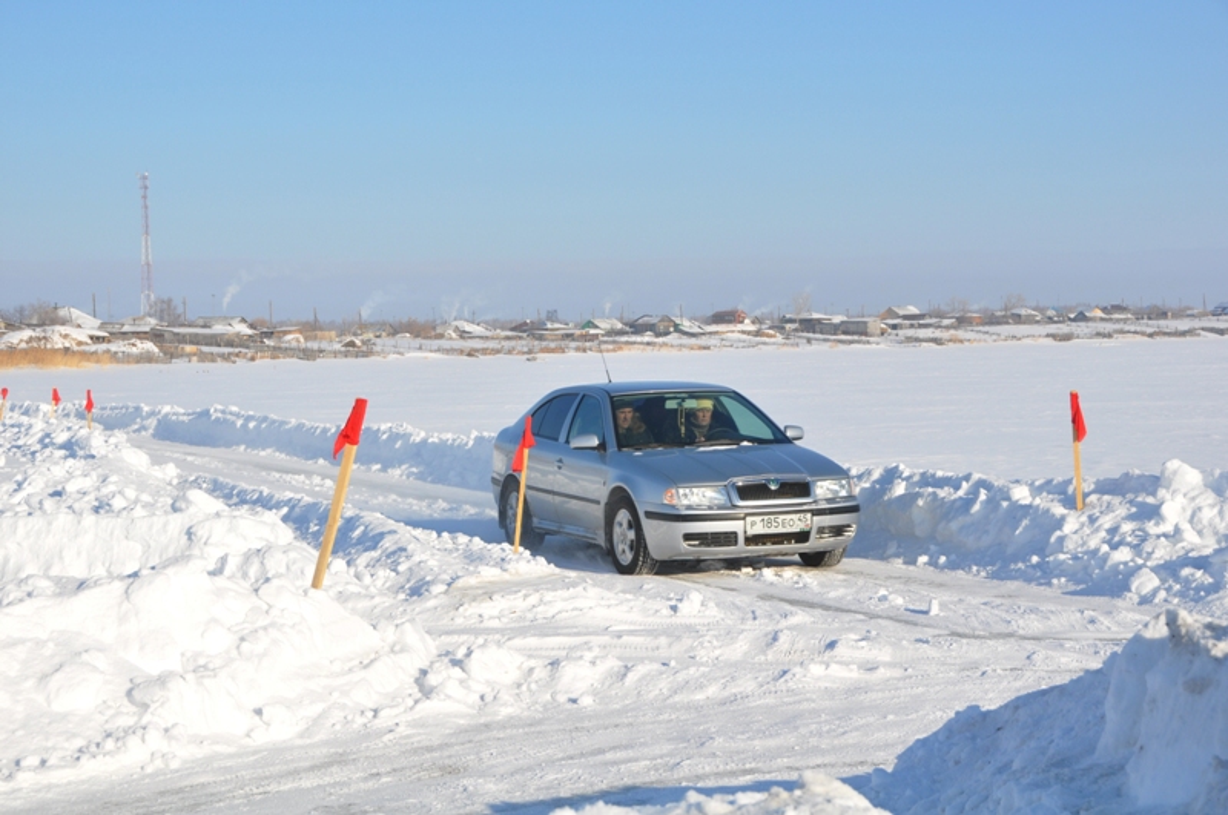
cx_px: 614
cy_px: 408
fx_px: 2350
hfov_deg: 29.3
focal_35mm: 69
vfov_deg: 19.7
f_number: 11
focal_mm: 46
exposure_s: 1/500
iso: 200
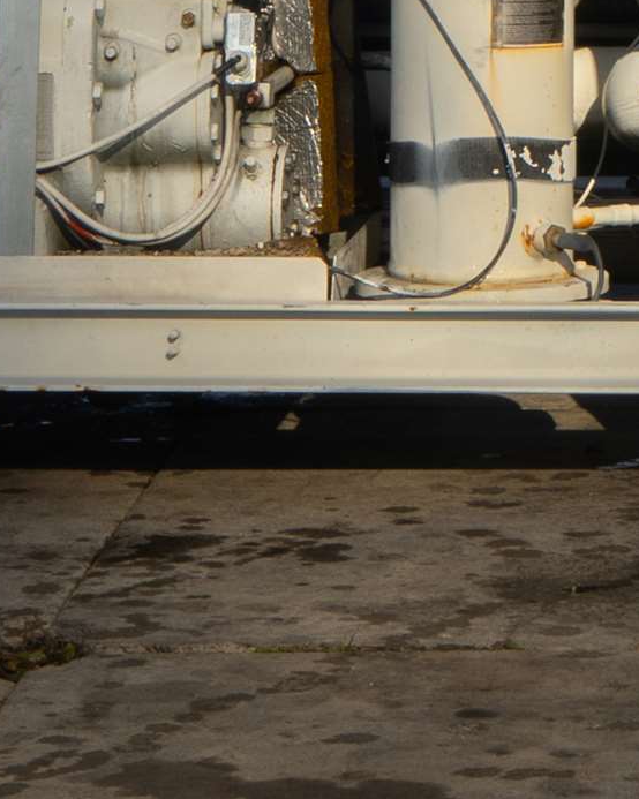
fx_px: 4777
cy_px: -688
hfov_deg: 7.6
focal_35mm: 202
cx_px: 774
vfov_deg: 9.1
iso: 100
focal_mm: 36
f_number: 18
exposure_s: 1/80
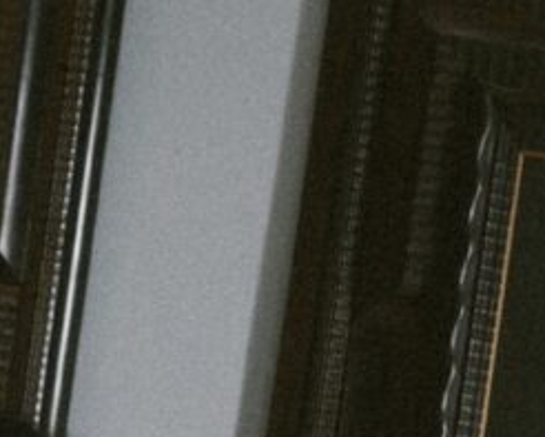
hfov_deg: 9.6
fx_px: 3227
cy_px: 563
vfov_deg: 7.7
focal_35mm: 200
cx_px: -33
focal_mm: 23
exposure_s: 1/320
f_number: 3.6
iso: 5000
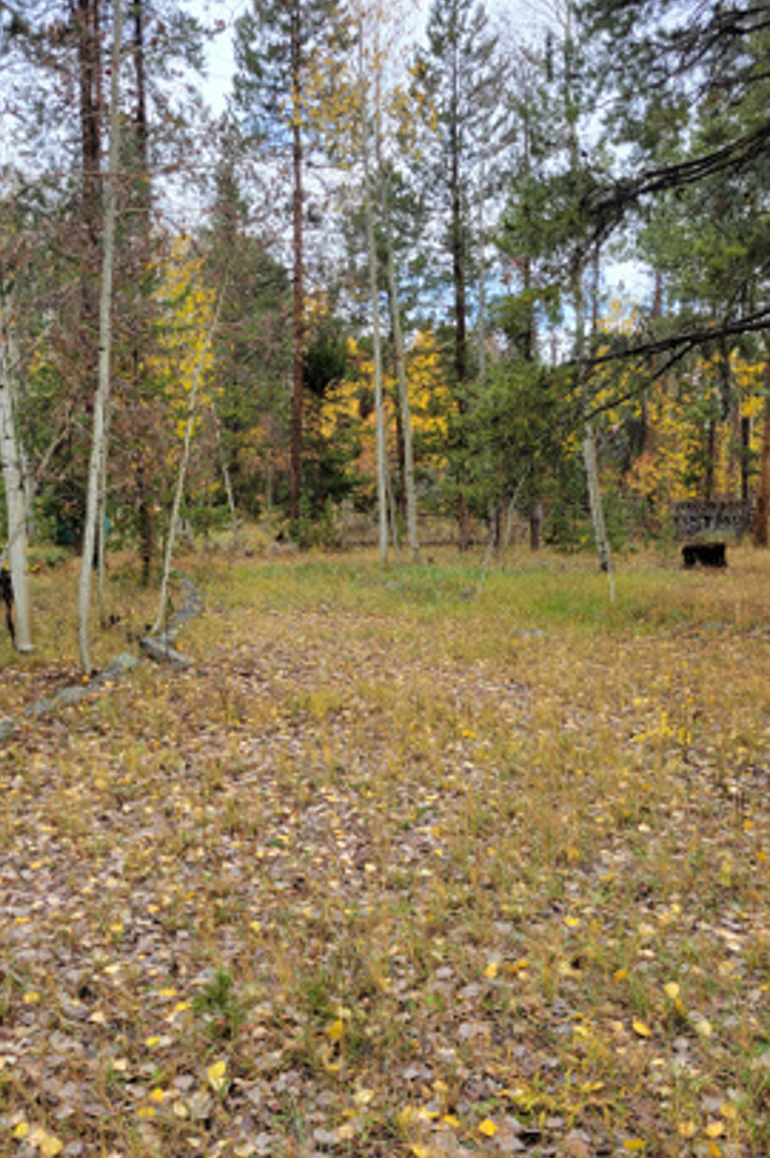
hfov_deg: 40.6
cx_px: 262
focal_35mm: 32
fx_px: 1028
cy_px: 645
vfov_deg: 58.6
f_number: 1.8
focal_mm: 5.4
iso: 40
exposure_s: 1/415
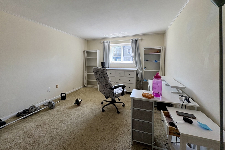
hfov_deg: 100.4
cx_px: 111
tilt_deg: -2.3
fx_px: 94
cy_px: 67
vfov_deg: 77.1
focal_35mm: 15
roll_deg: -1.2
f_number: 2.2
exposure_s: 1/99
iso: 80
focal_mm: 2.22
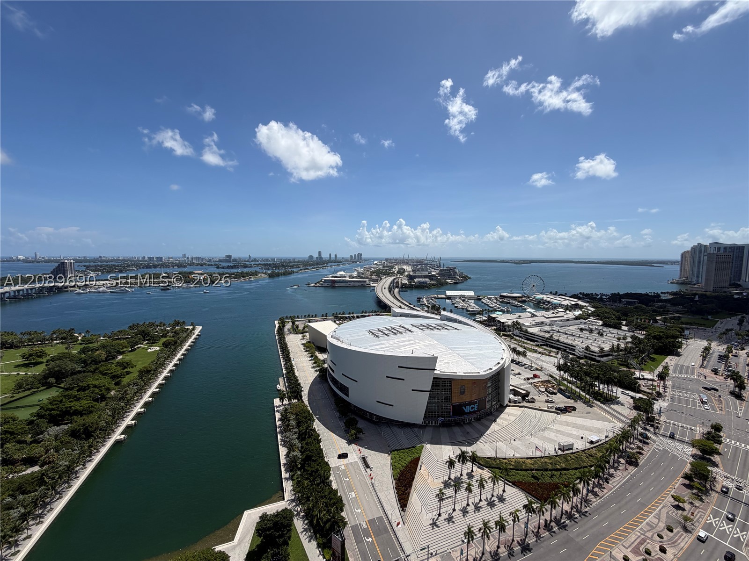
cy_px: 280
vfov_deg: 85.7
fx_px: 303
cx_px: 374
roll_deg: -0.3
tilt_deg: -4.0
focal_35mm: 14
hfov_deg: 102.1
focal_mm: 2.22
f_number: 2.2
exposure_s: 1/1656
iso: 25
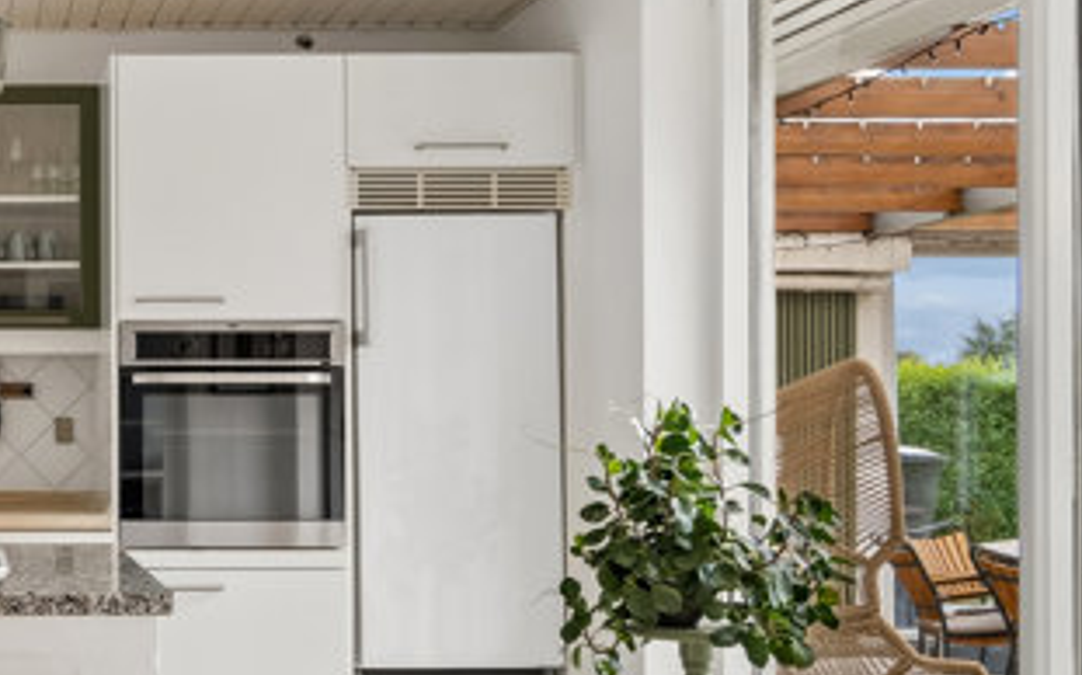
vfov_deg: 29.5
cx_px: -87
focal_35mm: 43
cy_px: 433
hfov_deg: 38.6
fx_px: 1277
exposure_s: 1/15
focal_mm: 11
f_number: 8
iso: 200
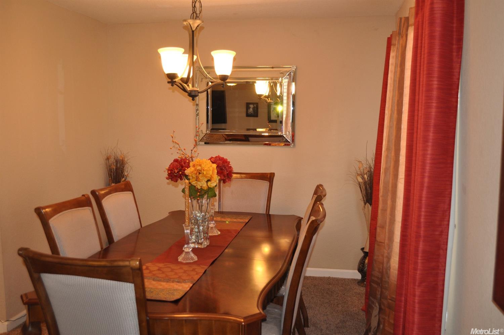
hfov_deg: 53.2
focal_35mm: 36
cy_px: 168
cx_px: 252
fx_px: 503
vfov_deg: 36.8
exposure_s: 1/30
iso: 560
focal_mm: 24
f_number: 4
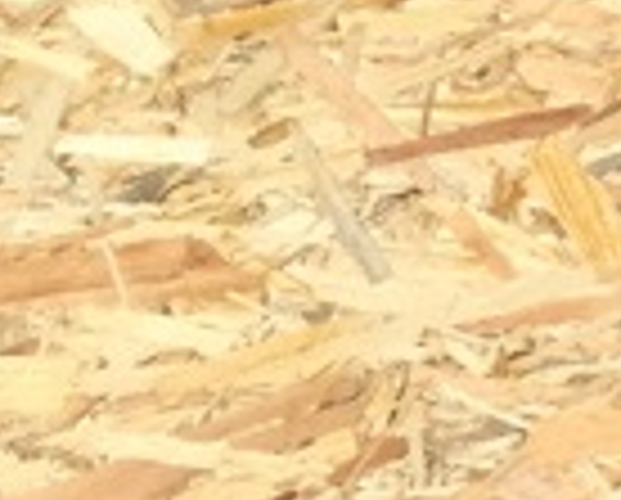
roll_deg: +1.4
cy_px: -658
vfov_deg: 8.5
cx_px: 1678
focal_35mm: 167
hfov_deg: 9.6
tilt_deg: -39.1
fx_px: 3076
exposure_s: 1/1582
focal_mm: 4.15
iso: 32
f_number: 2.2
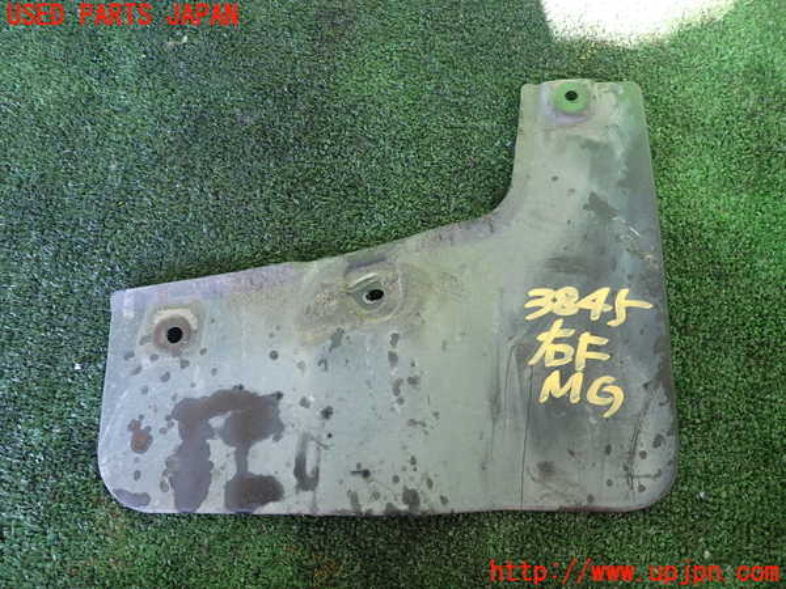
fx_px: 568
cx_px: 393
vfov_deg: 54.9
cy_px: 294
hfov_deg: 69.4
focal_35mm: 25
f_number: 2
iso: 160
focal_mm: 4.5
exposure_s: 1/60
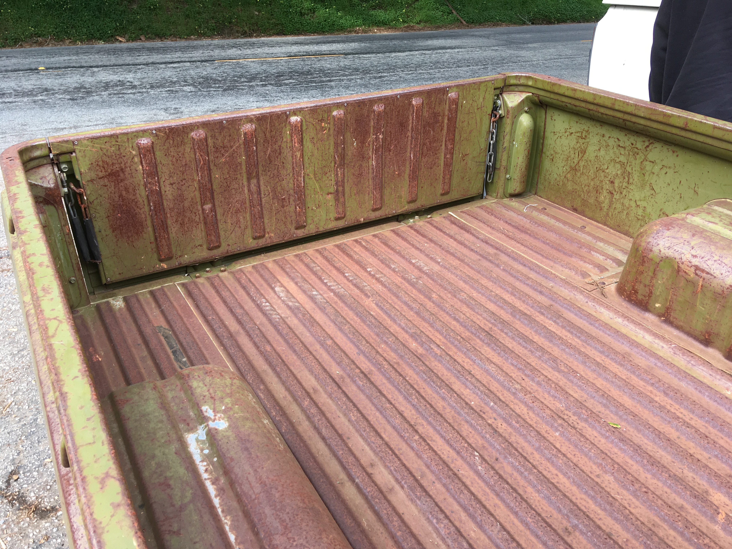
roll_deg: +1.6
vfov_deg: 48.2
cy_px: 274
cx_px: 366
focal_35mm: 29
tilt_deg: -30.2
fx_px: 613
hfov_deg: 61.7
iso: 25
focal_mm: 4.15
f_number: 2.2
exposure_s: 1/120
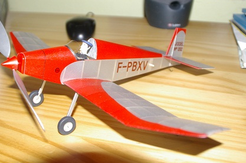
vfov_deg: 34.0
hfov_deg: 49.1
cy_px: 66
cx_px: 93
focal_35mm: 39
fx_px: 266
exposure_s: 1/30
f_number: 4
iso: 400
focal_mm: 18
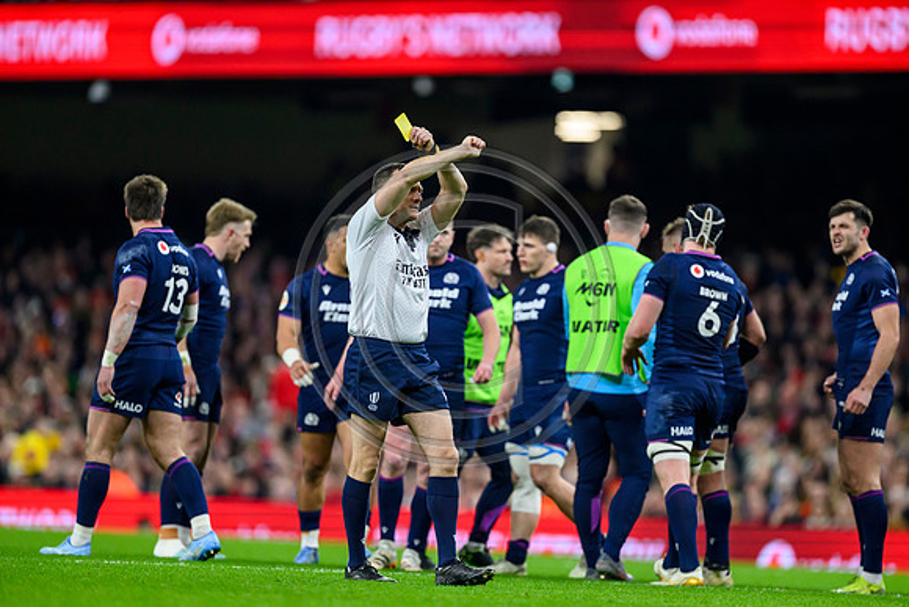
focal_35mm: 400
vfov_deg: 3.4
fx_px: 10102
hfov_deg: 5.2
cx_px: 454
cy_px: 304
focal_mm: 400
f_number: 3.2
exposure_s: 1/2500
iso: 4000
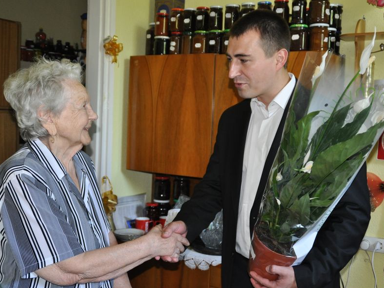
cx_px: 188
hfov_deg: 41.2
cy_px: 144
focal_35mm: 46
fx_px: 510
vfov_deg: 31.5
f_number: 4
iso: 800
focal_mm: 28
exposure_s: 1/60
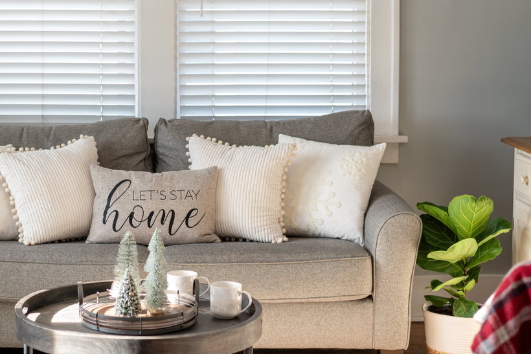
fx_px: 1151
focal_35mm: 78
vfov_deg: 17.5
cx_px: 134
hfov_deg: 25.7
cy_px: 210
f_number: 3.2
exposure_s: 1/200
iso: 320
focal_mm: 50
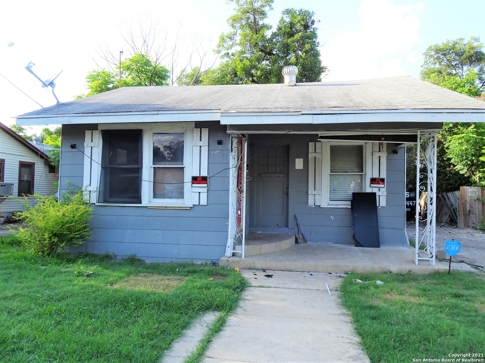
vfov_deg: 56.8
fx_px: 336
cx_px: 242
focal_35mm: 24
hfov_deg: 71.6
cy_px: 182
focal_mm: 4.1
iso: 80
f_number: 3.5
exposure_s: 1/160
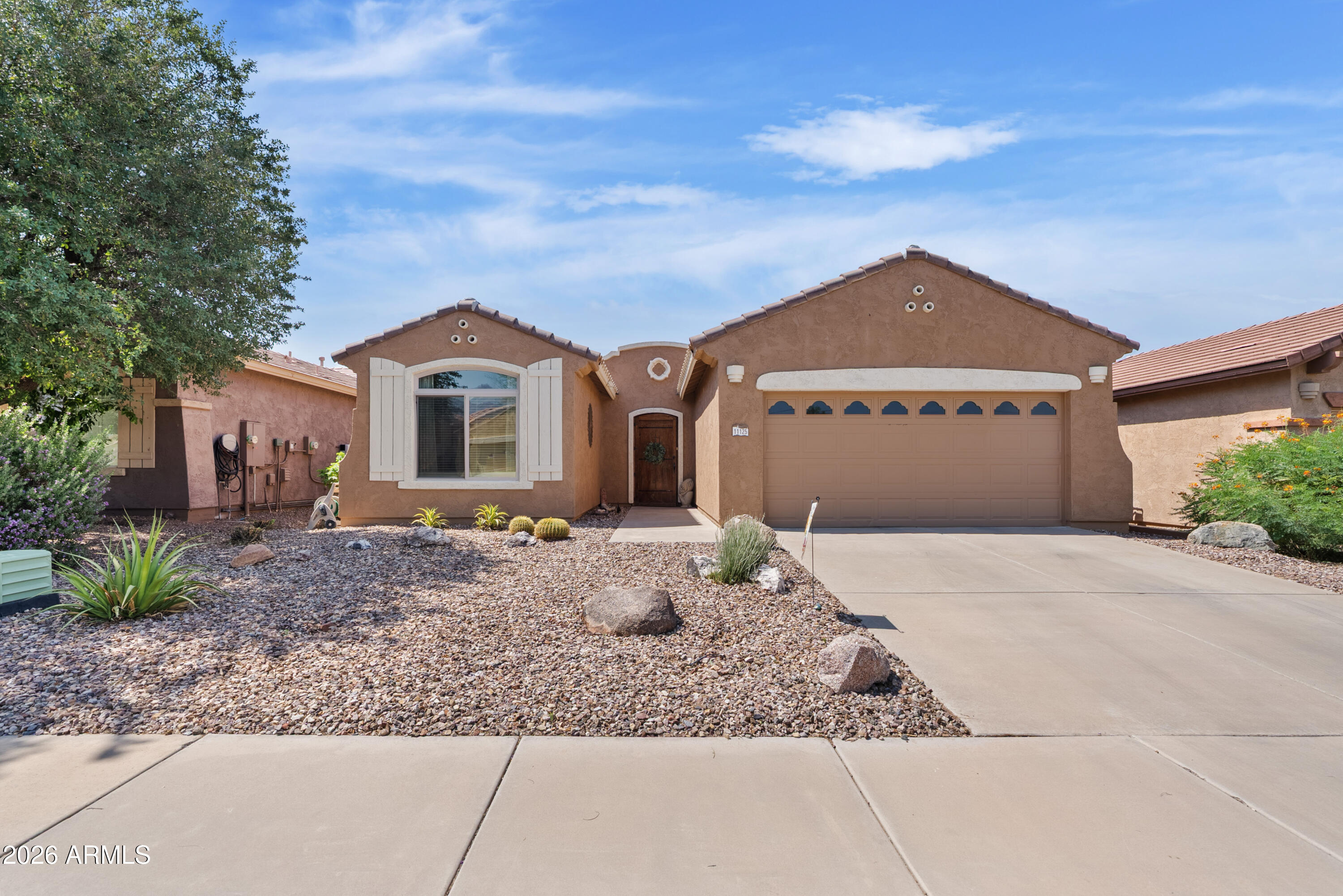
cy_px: 448
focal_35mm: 16
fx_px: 597
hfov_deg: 96.7
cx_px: 672
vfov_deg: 73.8
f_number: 8
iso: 100
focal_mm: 16
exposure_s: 1/40
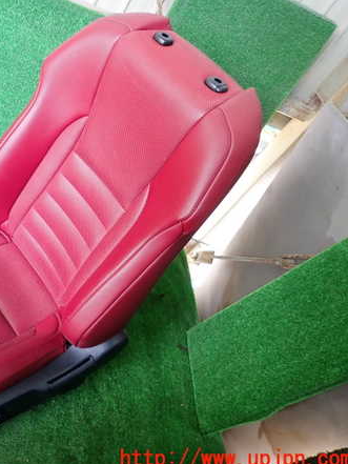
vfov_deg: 53.9
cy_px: 236
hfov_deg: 39.2
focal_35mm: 34
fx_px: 456
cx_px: 42
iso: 200
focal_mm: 4.5
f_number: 2
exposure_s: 1/60
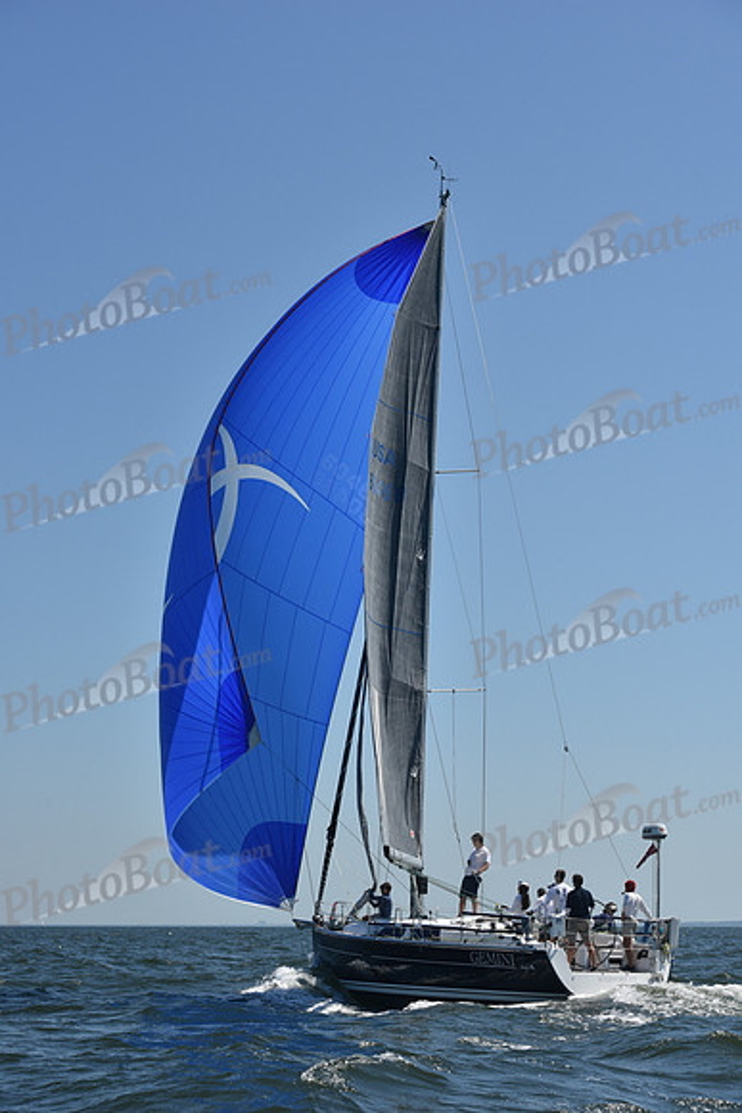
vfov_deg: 28.8
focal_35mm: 70
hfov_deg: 19.5
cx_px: 371
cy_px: 556
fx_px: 2163
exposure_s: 1/1250
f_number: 10
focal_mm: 70
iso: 250
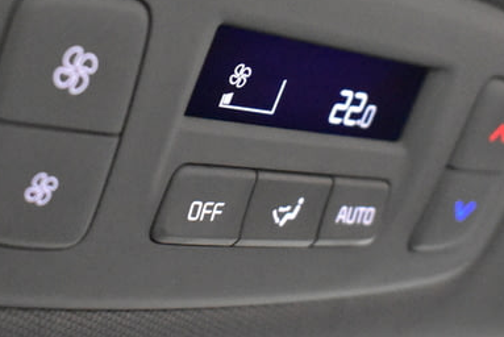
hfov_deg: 23.1
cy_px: 92
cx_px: 258
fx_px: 1235
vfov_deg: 15.5
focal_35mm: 88
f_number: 4
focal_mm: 25
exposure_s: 1/80
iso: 8000
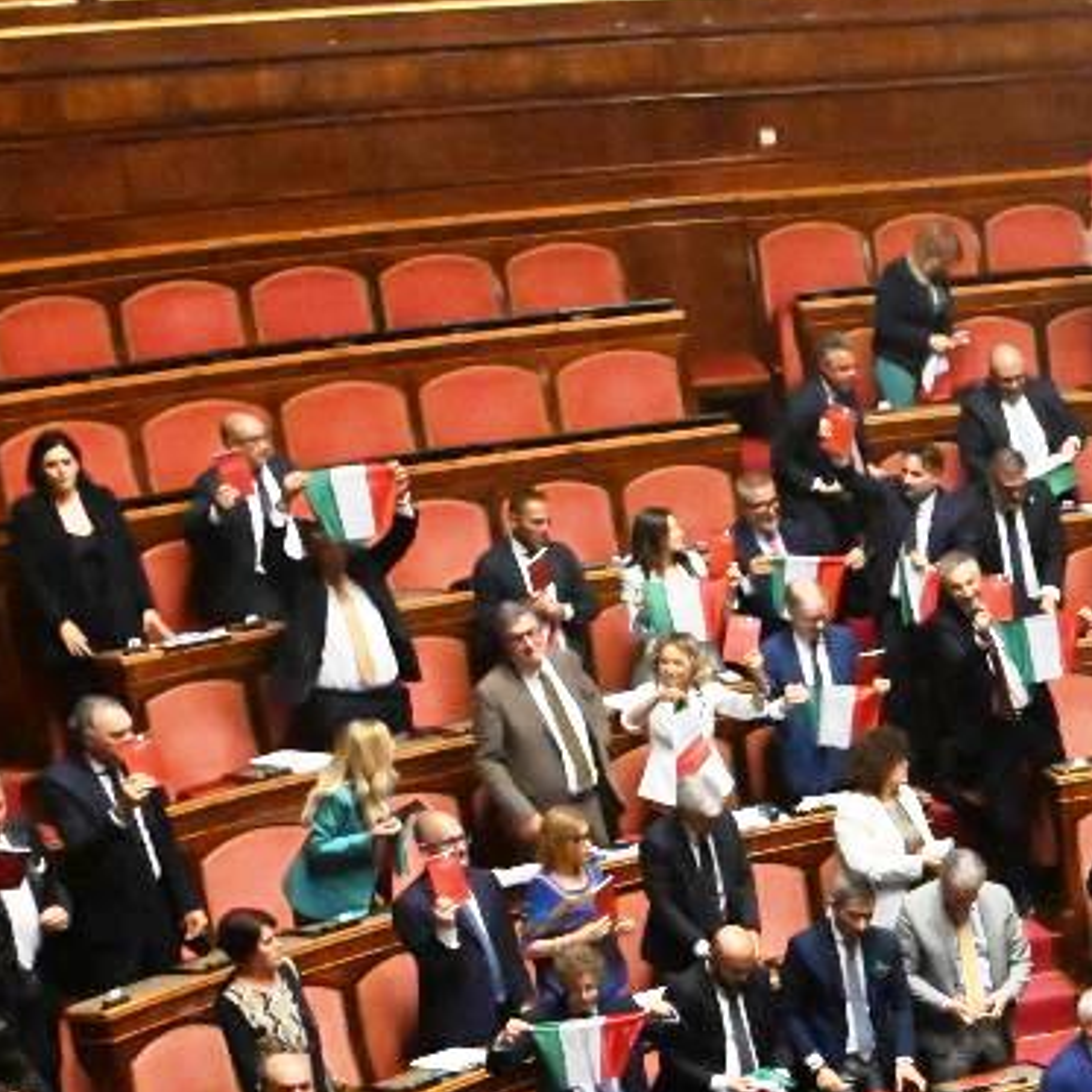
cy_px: 1405
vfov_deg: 15.5
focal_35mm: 107
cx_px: 1847
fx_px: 3810
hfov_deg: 14.7
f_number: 7.1
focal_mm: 30.5
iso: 12800
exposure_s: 1/160
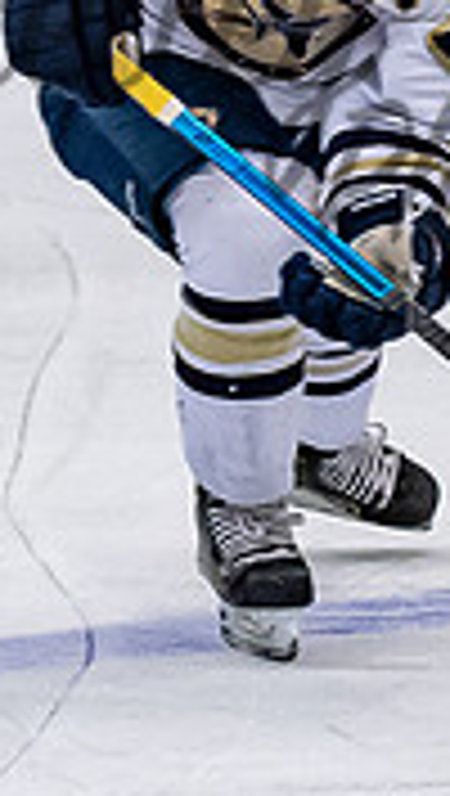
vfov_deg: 2.3
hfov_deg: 1.3
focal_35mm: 927
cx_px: 320
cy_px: 29
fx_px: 19599
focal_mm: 116
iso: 1250
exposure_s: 1/800
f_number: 3.5
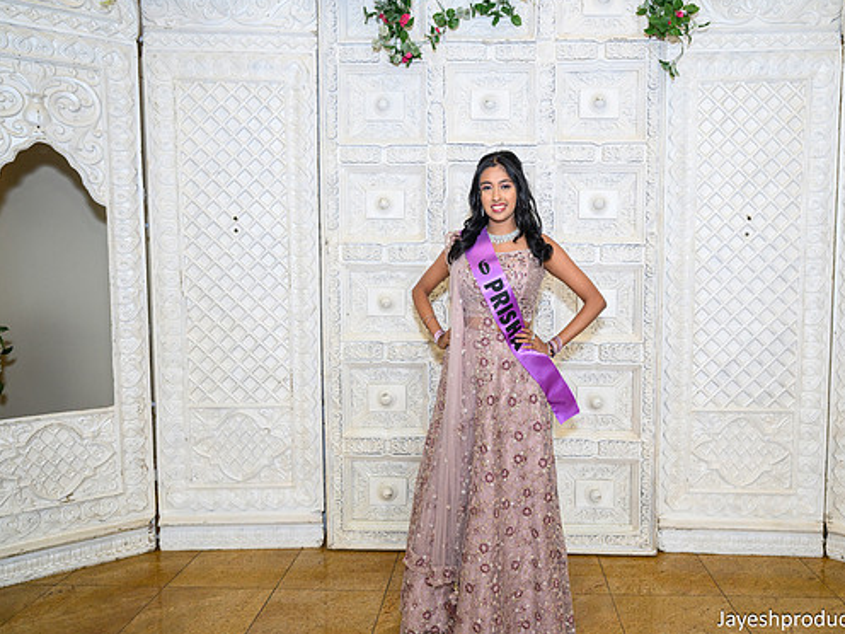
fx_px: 659
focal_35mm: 27
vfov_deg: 51.4
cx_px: 479
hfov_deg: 65.1
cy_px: 321
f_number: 3.5
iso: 1000
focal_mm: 24
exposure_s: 1/125
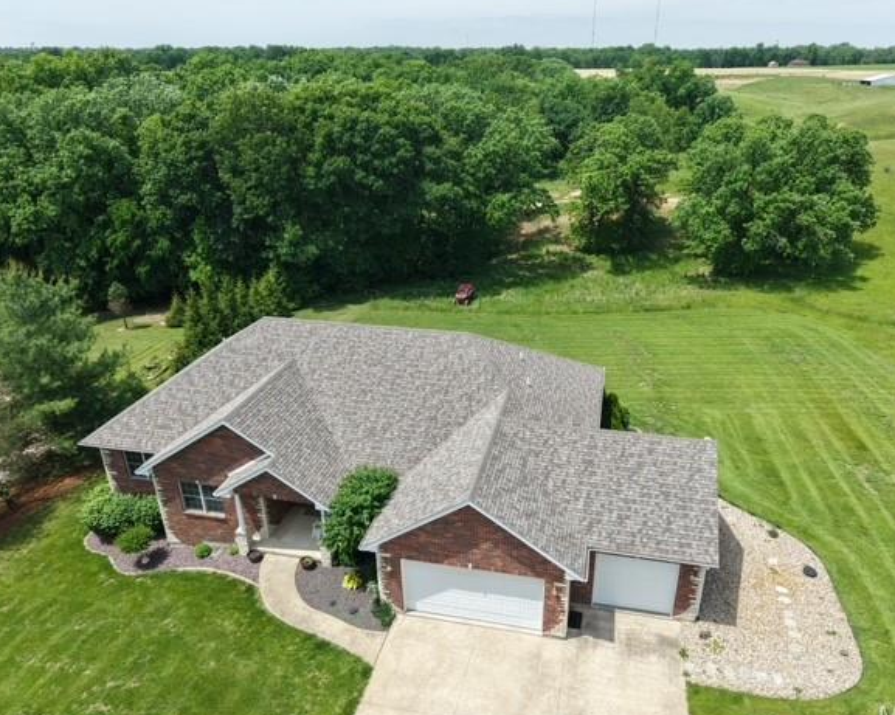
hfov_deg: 66.0
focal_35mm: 26
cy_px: 364
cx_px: 481
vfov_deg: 54.9
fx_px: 688
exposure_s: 1/2500
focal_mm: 8.67
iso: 170
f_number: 1.8
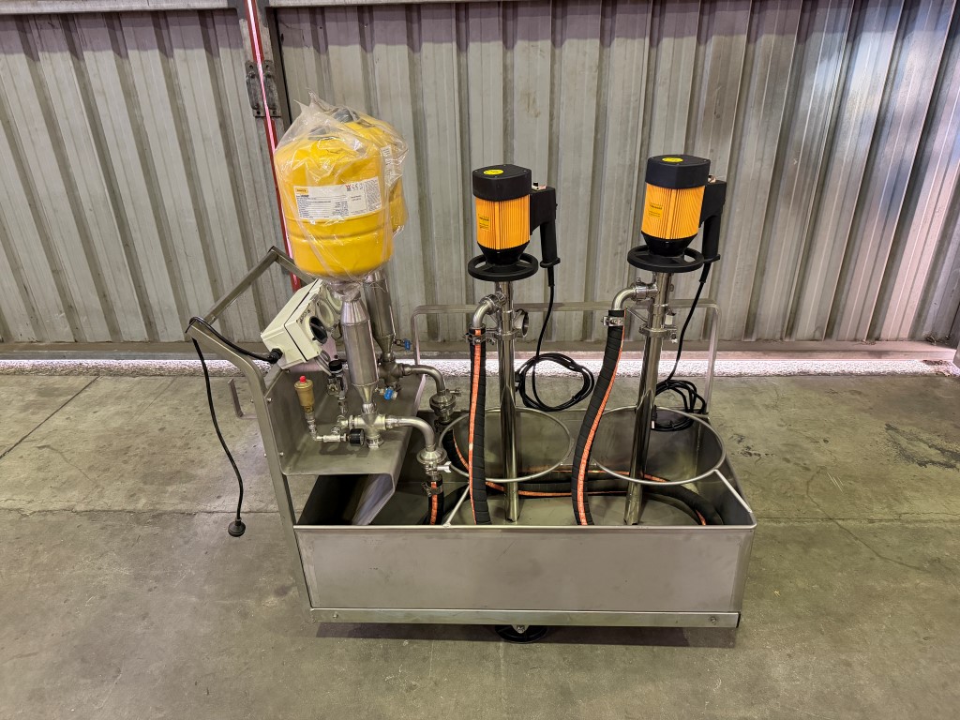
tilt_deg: -27.9
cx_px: 480
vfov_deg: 56.8
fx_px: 666
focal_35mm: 24
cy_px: 360
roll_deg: +1.5
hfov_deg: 71.6
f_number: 1.78
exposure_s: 1/50
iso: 640
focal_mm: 6.76
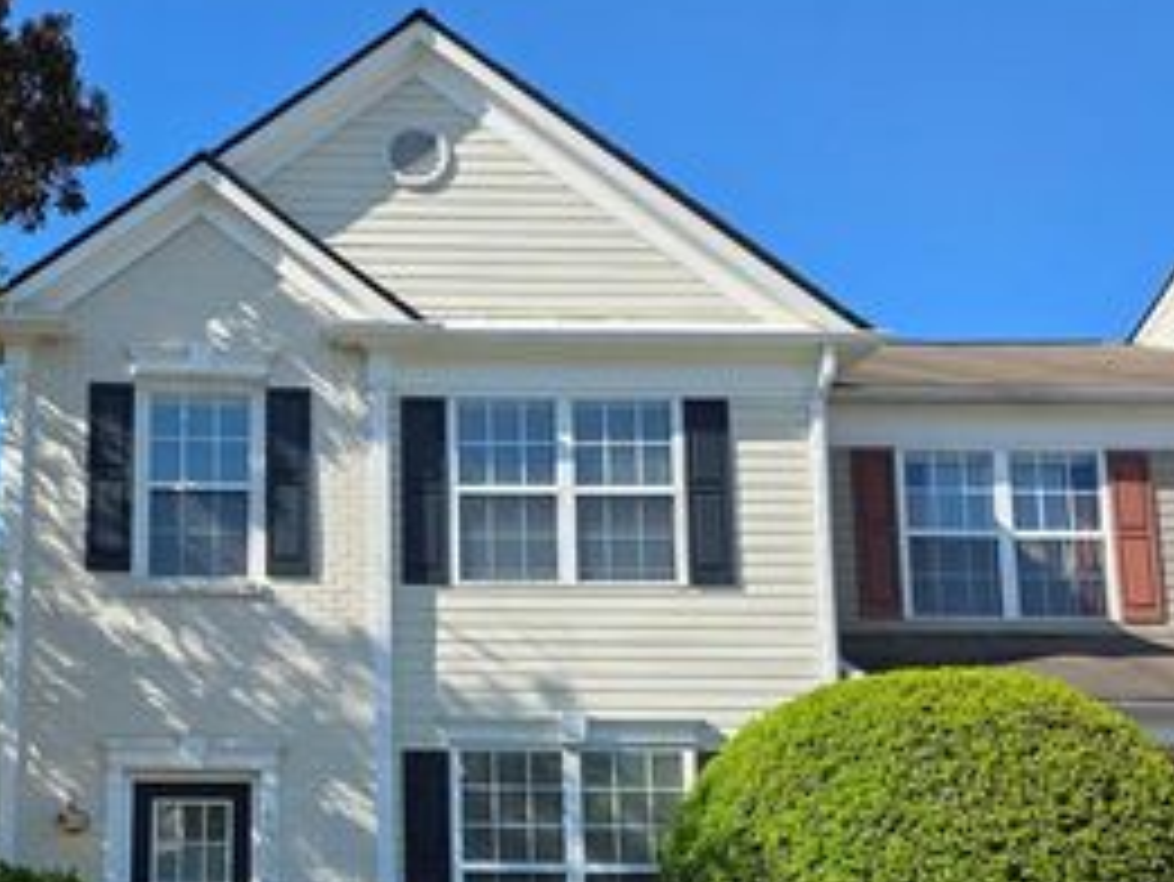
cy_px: 709
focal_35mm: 44
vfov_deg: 32.0
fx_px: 1493
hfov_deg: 41.2
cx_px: 247
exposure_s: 1/3185
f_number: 1.7
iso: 80
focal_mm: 6.25
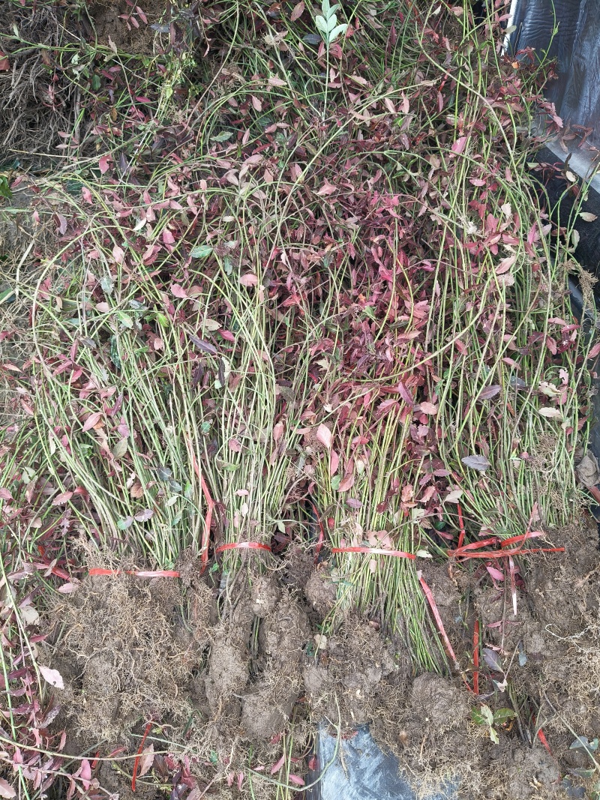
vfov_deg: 67.3
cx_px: 300
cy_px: 400
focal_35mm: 26
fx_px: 601
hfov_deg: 53.1
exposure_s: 1/120
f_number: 1.8
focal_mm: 4.84
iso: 320
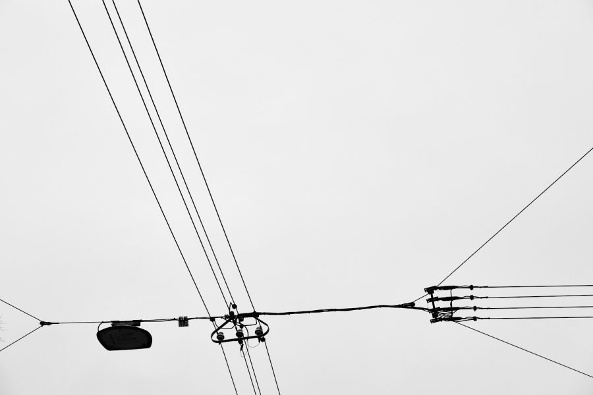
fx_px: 1400
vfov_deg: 16.1
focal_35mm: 85
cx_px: 296
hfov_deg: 23.9
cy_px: 198
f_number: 8
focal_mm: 85
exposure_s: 1/640
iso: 200
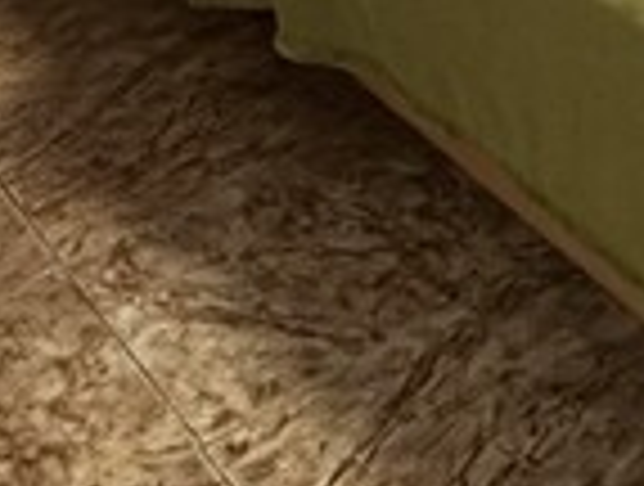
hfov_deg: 16.2
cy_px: -657
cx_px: 1198
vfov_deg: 12.1
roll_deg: +0.5
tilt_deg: -12.1
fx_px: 1865
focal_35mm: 100
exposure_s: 1/50
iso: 160
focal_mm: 2.22
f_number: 2.2
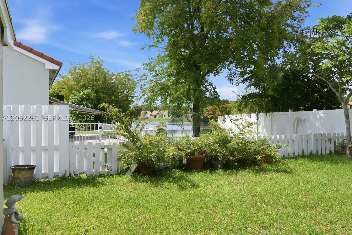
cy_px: 118
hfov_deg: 65.5
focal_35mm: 28
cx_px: 176
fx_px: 274
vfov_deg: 46.4
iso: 320
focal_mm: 28
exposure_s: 1/100
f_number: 20
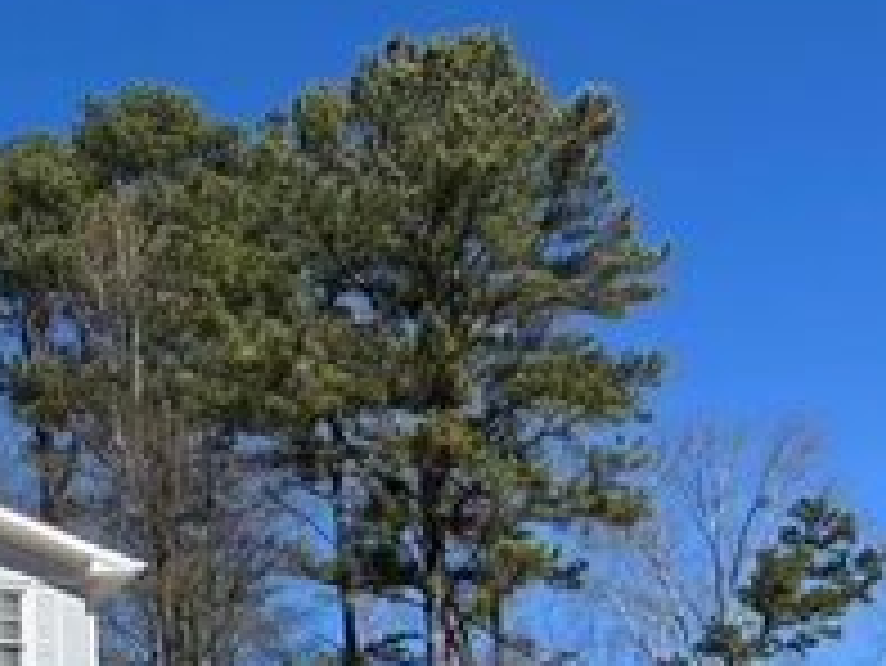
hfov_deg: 28.1
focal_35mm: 66
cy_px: 776
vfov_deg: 20.9
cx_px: 58
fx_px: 1690
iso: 50
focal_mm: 5.7
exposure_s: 1/5076
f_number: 1.5
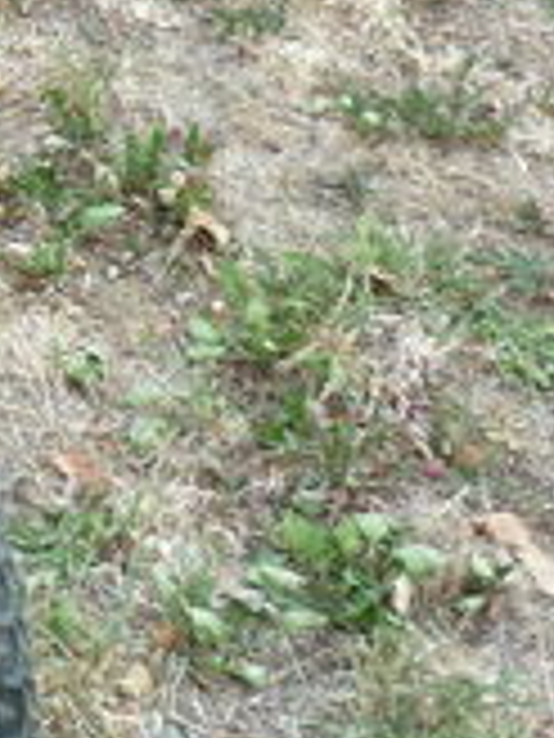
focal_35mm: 129
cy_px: 45
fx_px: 2753
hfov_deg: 10.9
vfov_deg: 15.1
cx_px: -365
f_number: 2.8
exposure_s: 1/200
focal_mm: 5.5
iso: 80
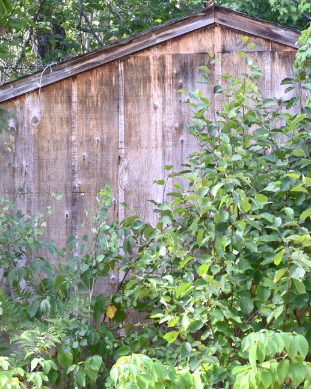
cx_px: 232
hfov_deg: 14.7
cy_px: 229
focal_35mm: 104
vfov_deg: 18.4
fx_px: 1197
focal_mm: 22
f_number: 8
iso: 400
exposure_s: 1/80
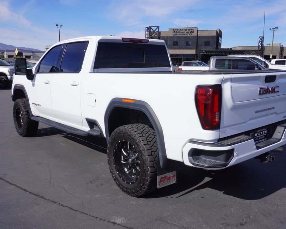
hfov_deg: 52.8
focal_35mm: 34
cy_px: 114
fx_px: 288
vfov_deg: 43.4
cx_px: 146
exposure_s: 1/250
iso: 100
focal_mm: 20
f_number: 10
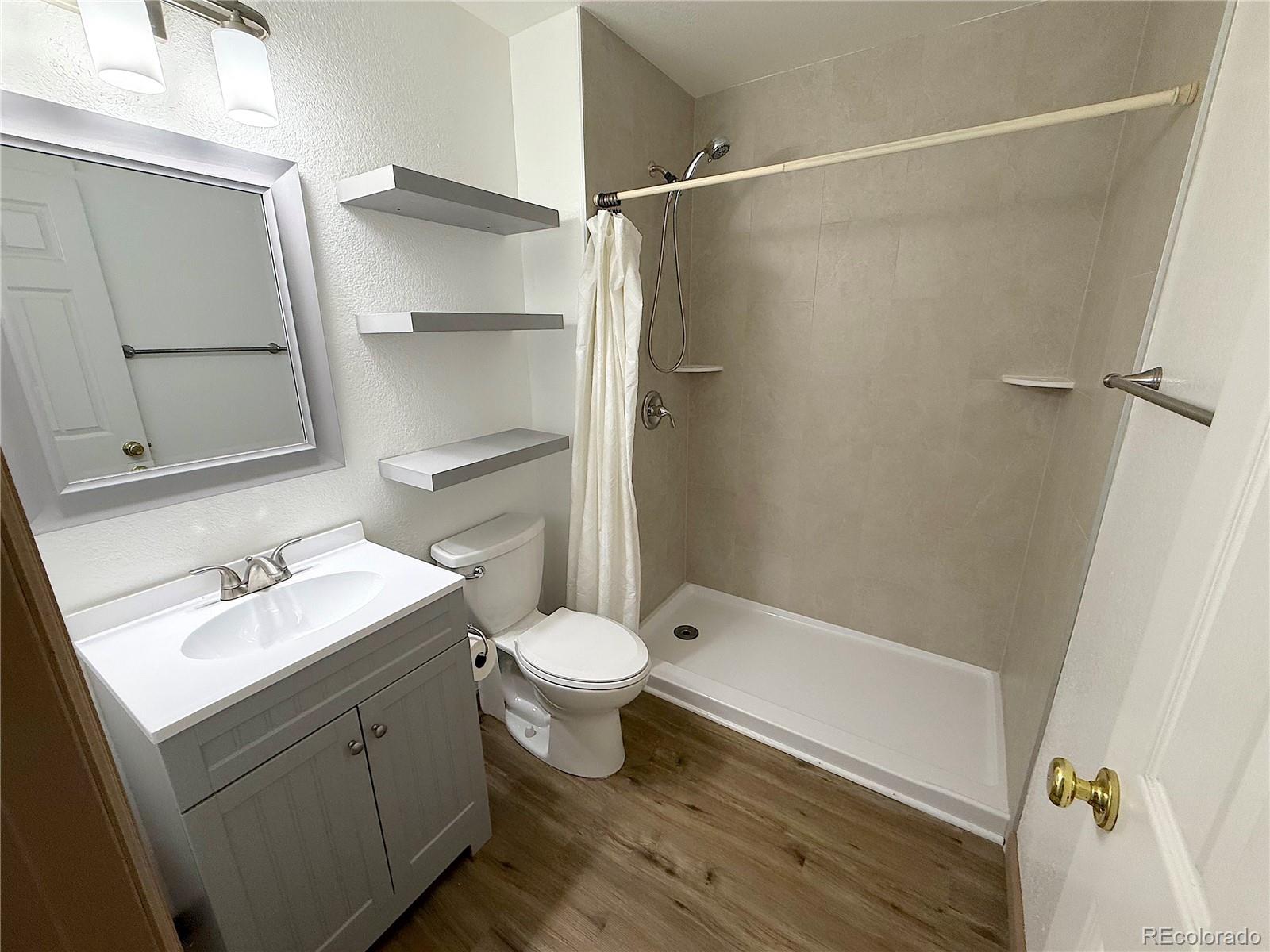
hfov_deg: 102.1
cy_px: 476
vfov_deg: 85.7
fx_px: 514
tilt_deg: -16.0
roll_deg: +0.2
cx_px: 635
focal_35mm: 14
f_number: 2.2
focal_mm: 2.22
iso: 250
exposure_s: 1/120
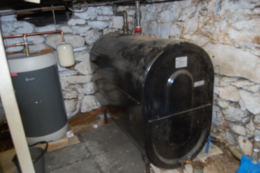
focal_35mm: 28
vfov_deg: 45.6
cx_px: 130
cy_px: 86
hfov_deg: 64.6
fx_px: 206
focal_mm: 19
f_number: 3.5
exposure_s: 1/60
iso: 400
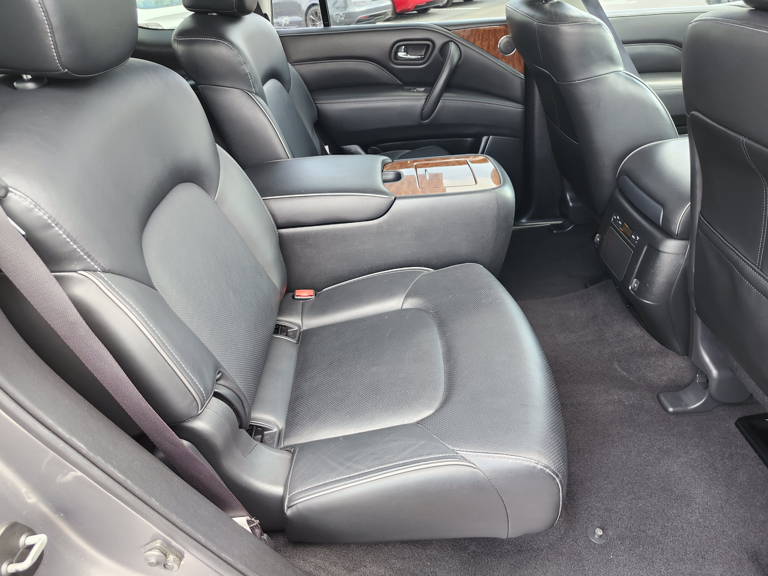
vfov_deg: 58.9
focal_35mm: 23
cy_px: 288
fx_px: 510
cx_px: 384
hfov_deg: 73.9
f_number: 1.8
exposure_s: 1/120
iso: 160
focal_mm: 5.54
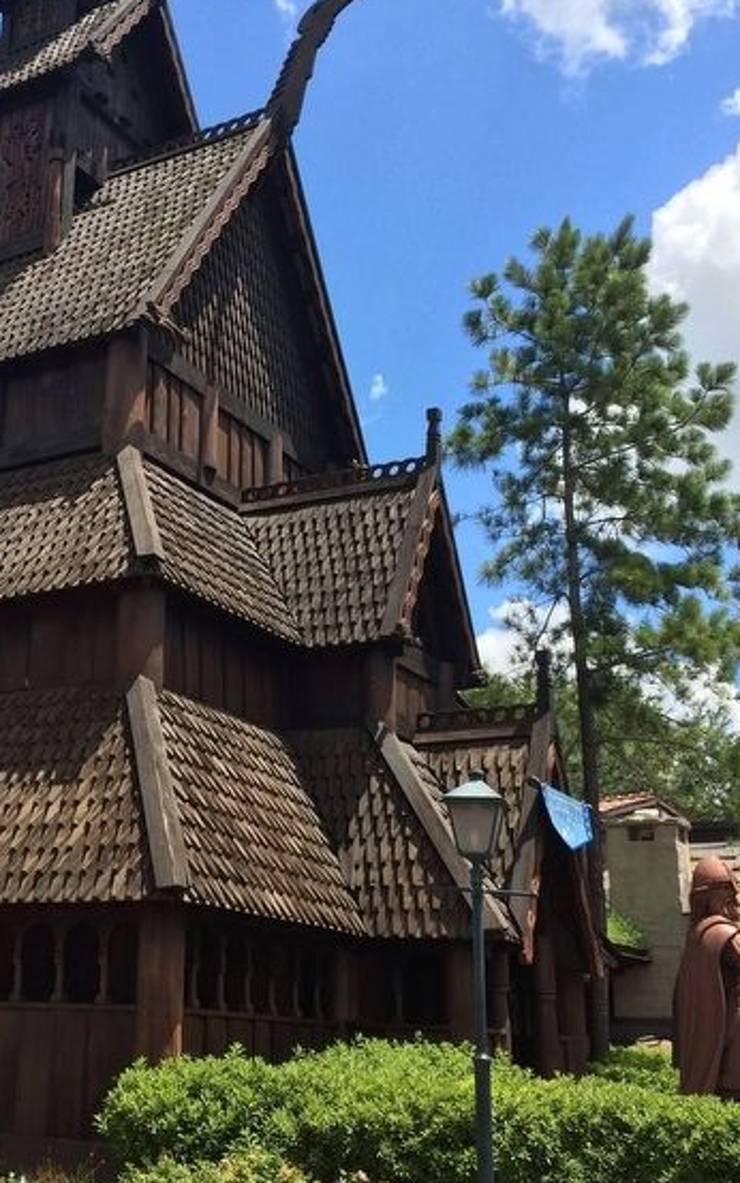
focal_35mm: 46
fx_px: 1483
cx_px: 145
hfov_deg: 27.4
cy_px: 580
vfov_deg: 43.5
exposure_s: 1/1709
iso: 32
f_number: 2.2
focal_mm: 4.12
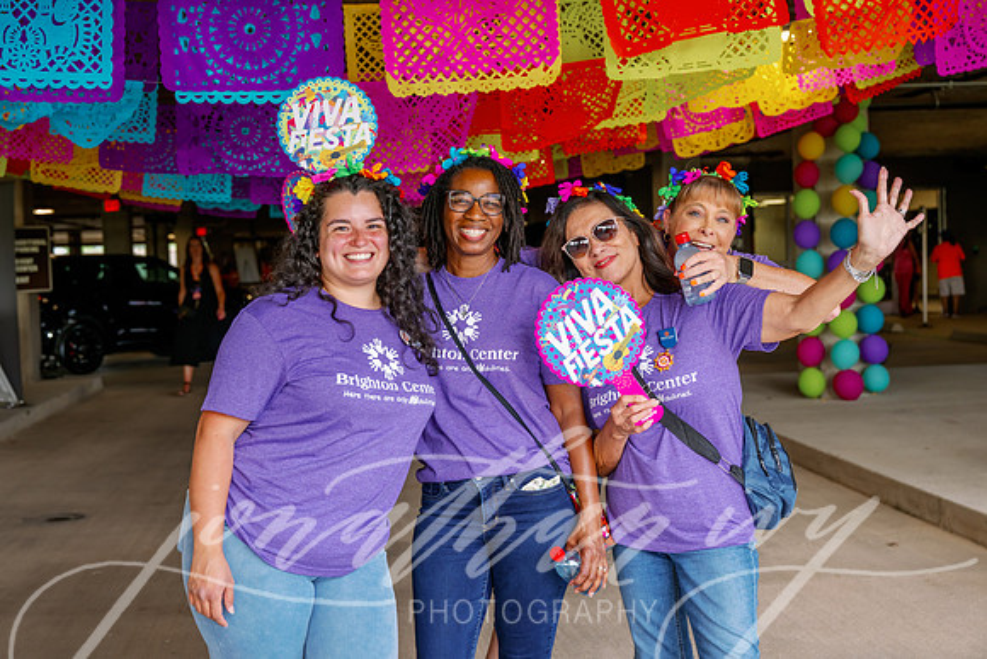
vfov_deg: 25.9
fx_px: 1434
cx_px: 471
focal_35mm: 52
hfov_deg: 38.0
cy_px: 314
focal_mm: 50
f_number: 4.5
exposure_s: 1/100
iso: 320
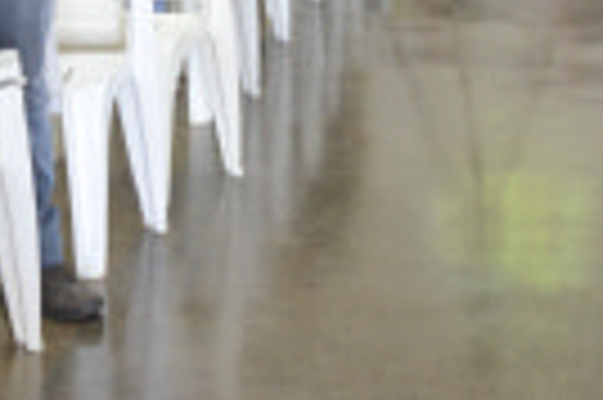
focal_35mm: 123
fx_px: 2058
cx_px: 396
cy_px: -263
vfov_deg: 10.6
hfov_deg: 16.6
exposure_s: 1/60
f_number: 4.5
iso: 1600
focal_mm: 22
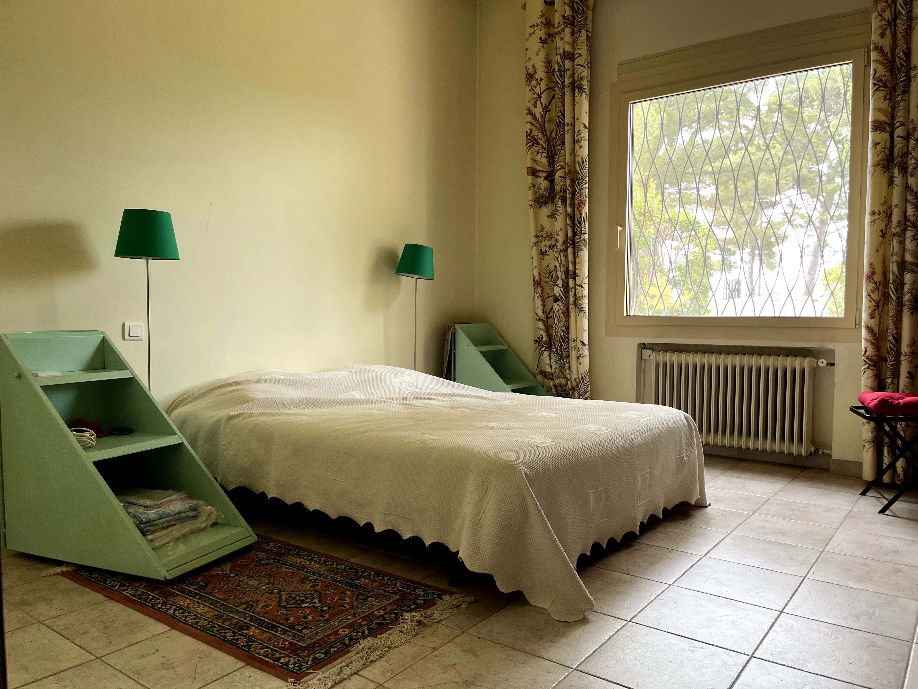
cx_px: 459
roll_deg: -0.5
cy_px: 344
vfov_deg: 53.1
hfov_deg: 67.3
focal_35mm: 26
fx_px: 690
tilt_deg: -4.5
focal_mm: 5.1
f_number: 1.6
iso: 100
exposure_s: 1/121
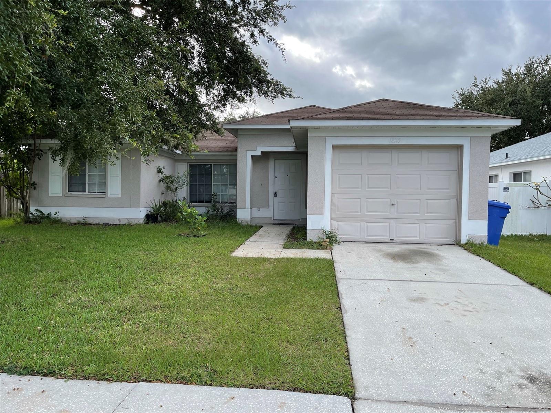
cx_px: 276
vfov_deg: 53.1
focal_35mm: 26
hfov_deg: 67.3
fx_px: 414
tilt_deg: -1.0
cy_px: 206
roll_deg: -0.5
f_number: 1.6
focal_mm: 5.1
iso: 32
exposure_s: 1/824
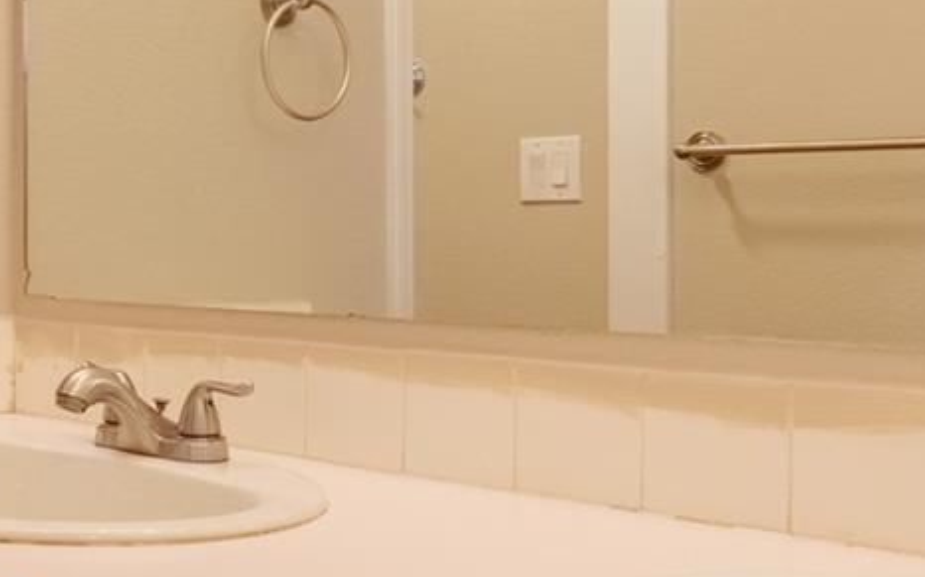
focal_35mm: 56
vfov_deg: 23.1
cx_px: -16
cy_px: 224
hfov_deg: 33.0
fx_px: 1411
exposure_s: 1/500
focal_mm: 16
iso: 800
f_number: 8
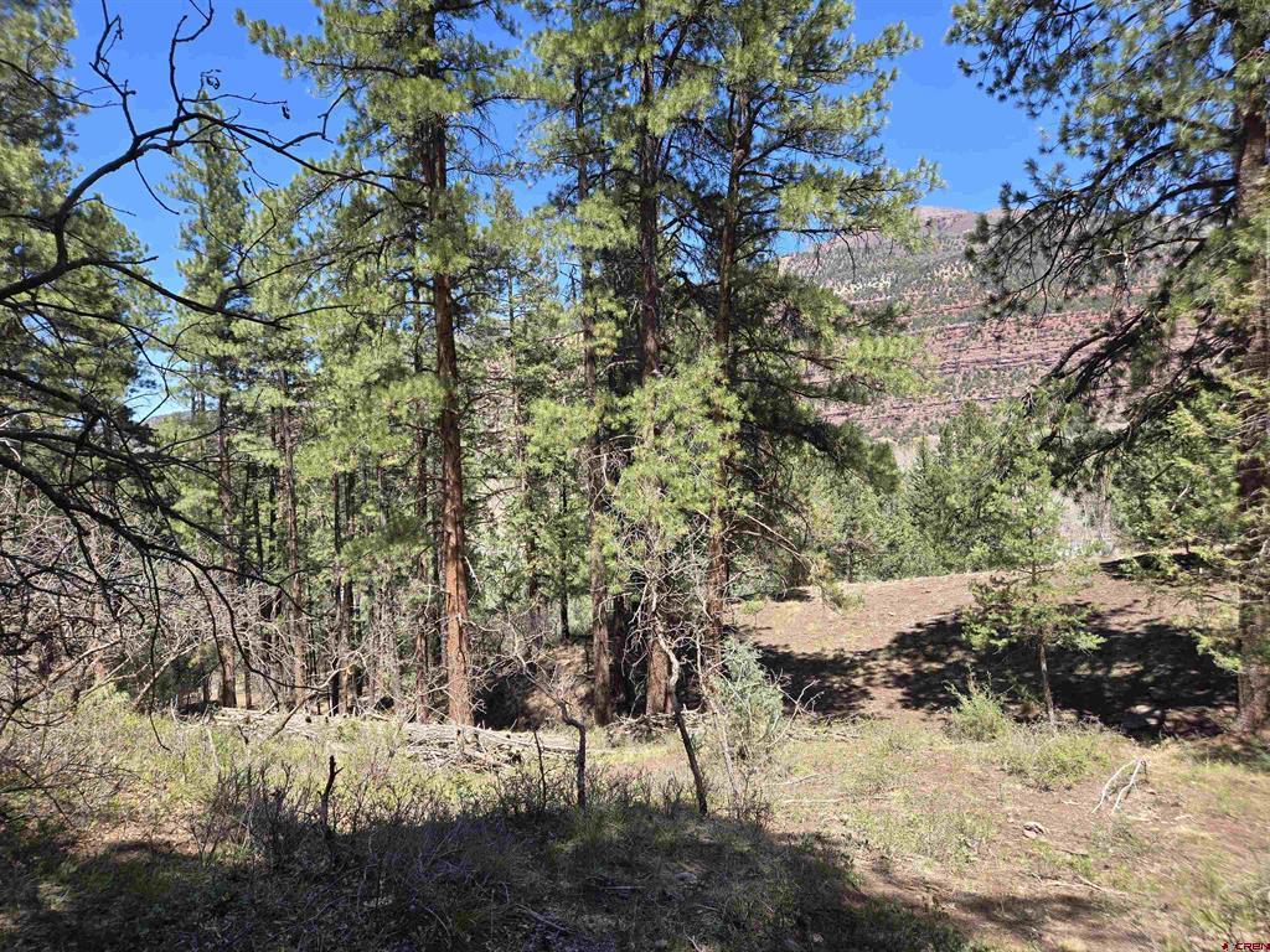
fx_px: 844
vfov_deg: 58.9
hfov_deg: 73.9
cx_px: 635
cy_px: 476
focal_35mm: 23
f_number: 1.8
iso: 25
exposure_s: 1/673
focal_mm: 5.4
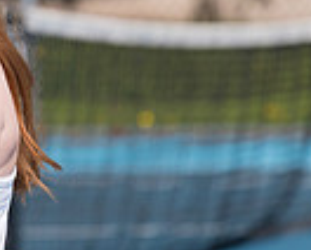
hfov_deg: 2.3
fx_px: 7596
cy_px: 93
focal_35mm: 824
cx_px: -179
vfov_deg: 1.9
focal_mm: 200
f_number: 5.6
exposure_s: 1/1250
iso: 250
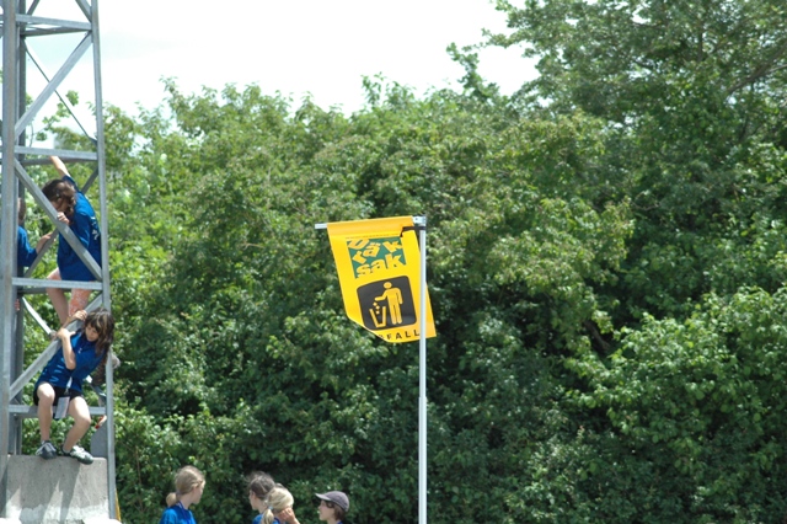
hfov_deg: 8.9
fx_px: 5080
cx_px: 394
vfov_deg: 5.9
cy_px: 262
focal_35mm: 232
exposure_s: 1/1250
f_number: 5.6
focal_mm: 155
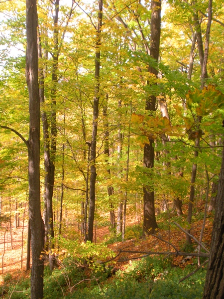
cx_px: 112
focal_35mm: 44
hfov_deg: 32.9
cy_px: 150
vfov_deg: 42.9
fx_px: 380
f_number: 4
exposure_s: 1/118
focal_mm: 7.7
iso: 163
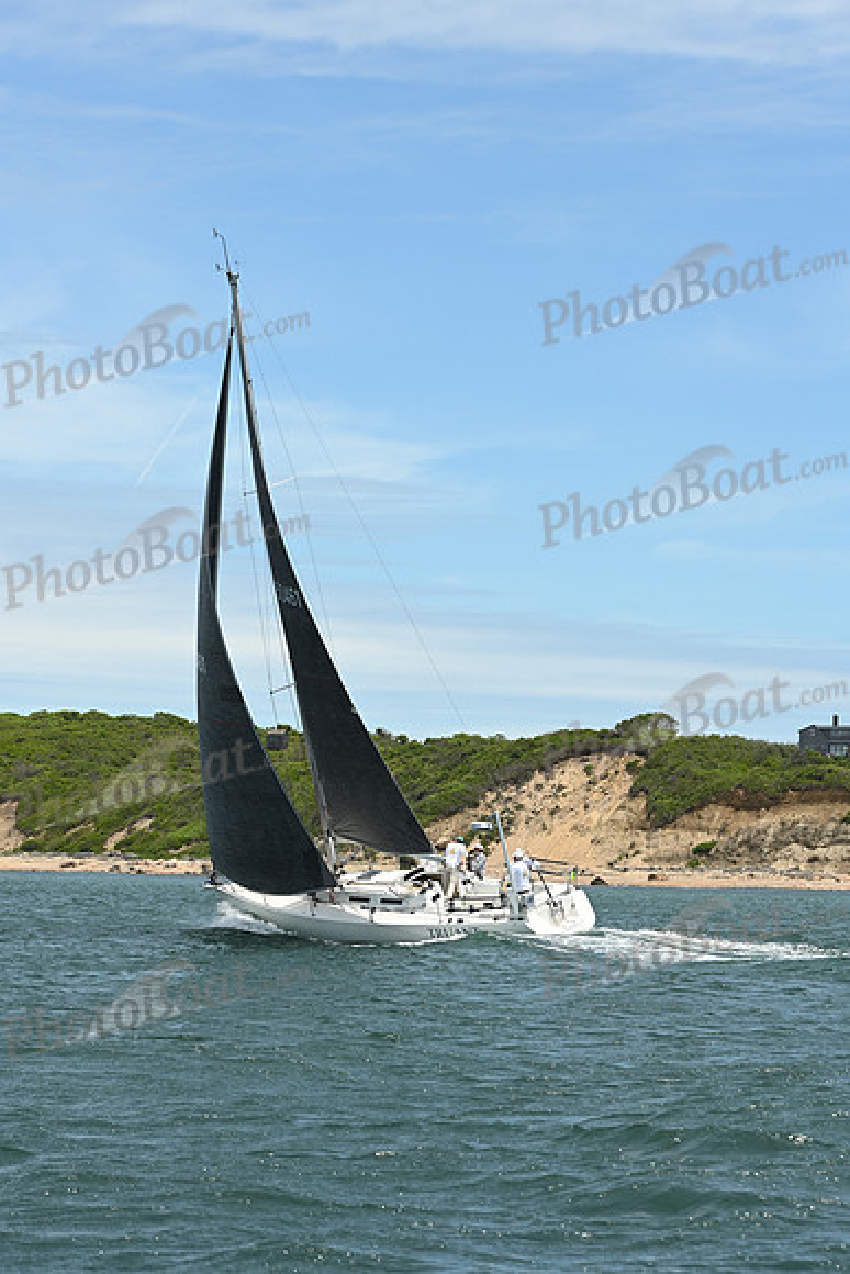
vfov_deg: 22.1
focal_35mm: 92
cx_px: 425
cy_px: 637
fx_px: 3256
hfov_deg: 14.9
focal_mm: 92
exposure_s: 1/1000
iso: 320
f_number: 6.3
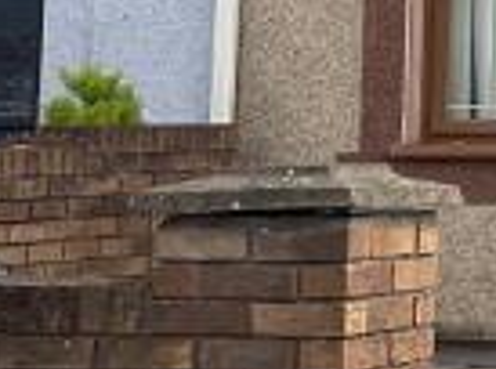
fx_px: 2787
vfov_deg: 7.5
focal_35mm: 195
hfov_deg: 9.1
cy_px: -94
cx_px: 1195
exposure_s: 1/3509
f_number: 1.6
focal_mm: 4.2
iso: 32
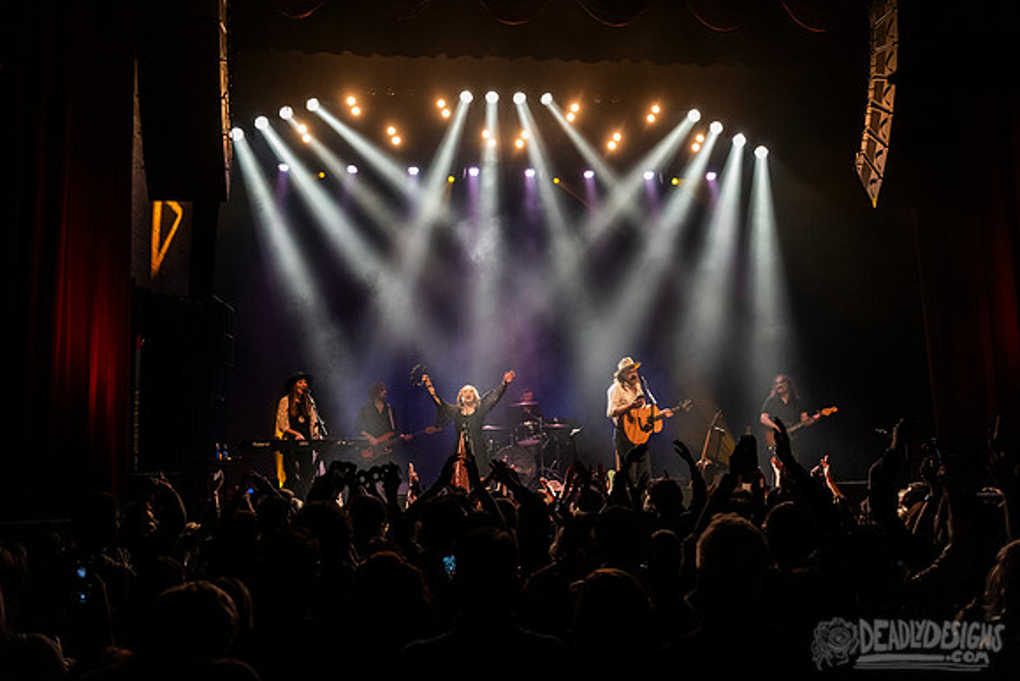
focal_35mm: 37
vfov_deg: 36.1
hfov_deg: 52.1
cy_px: 314
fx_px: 1043
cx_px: 538
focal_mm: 32
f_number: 3.2
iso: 2500
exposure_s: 1/160
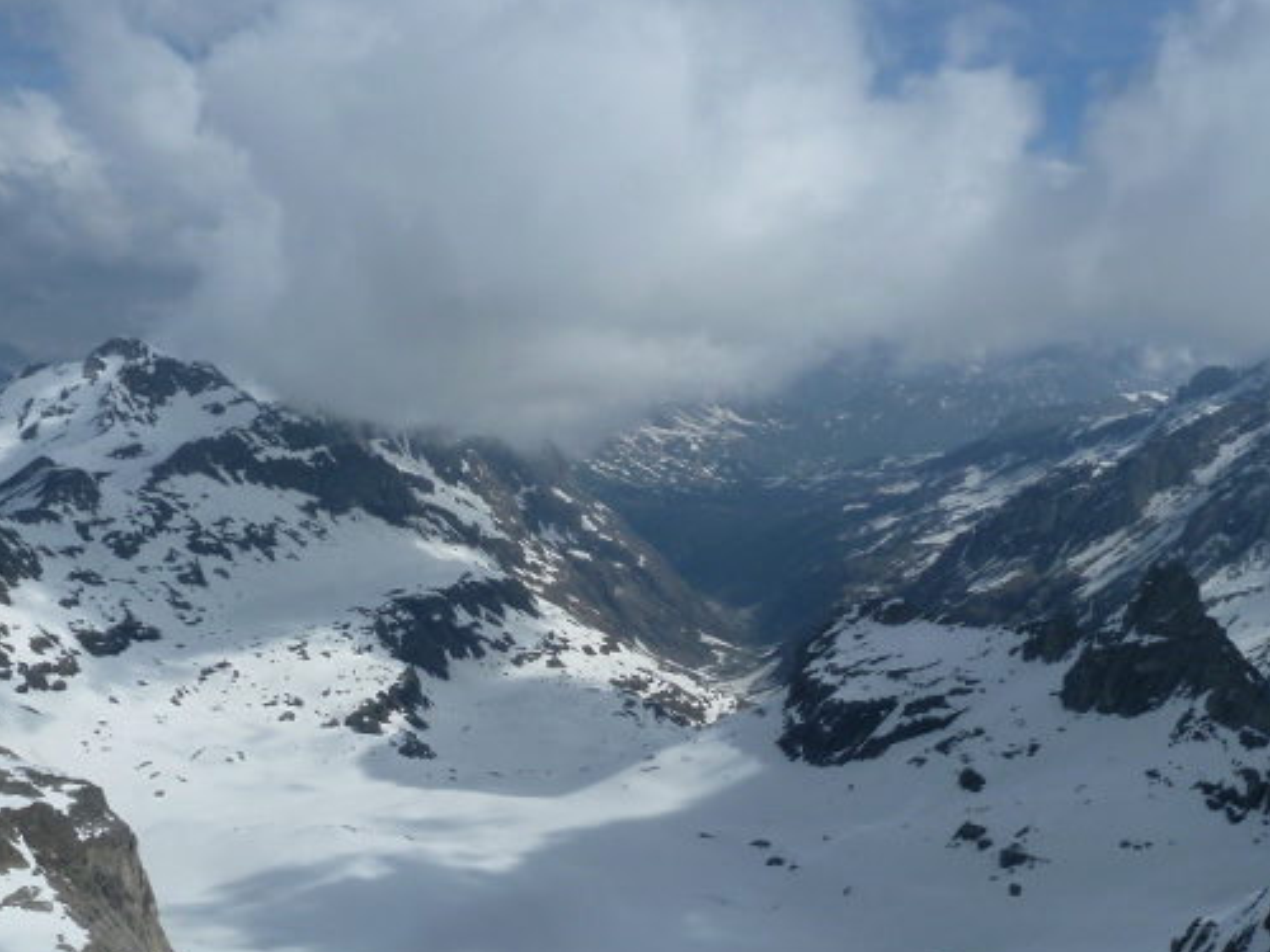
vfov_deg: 34.9
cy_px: 754
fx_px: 1468
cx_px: 681
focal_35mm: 40
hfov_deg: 46.8
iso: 80
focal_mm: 4.1
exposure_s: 1/800
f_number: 6.3
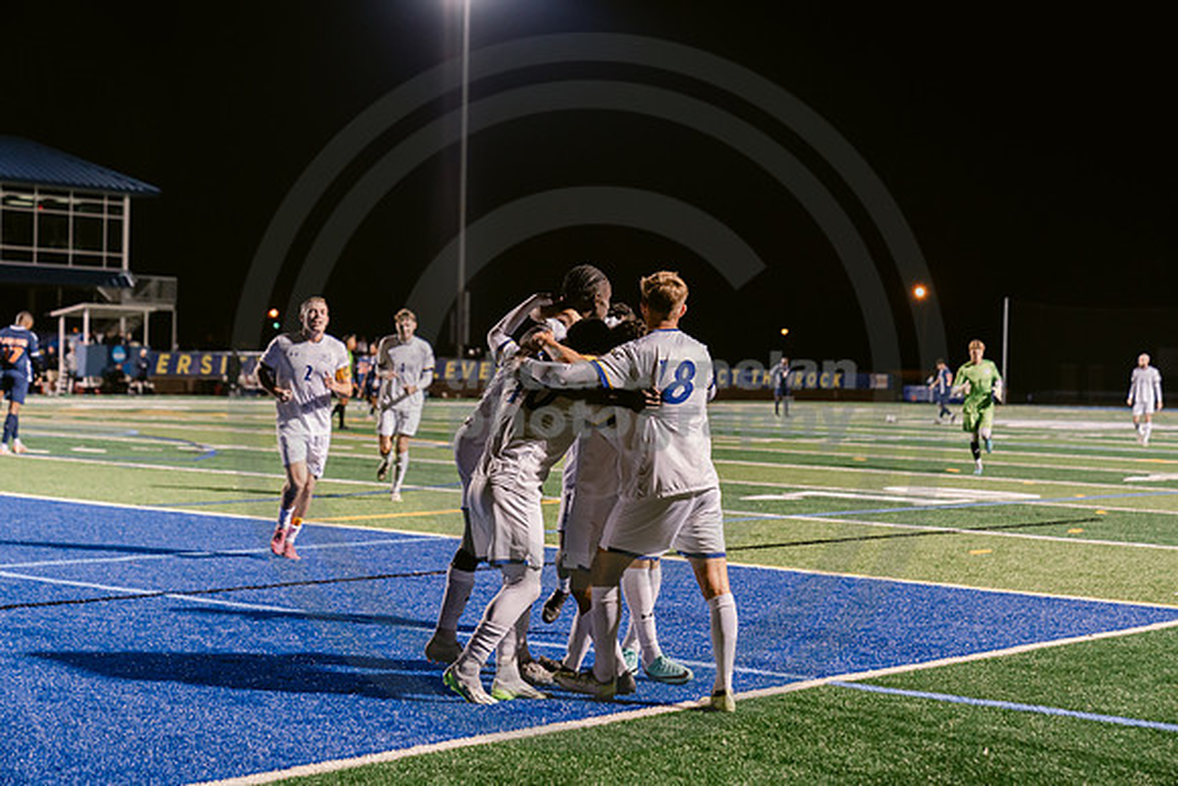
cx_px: 589
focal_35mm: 70
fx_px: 2291
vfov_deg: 19.5
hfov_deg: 28.8
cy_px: 393
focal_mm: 70
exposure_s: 1/250
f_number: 3.2
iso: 2500
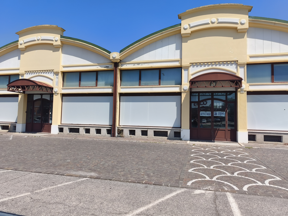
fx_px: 191
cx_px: 144
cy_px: 108
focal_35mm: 23
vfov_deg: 58.9
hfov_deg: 73.9
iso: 50
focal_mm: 6.06
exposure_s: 1/1045
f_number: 1.7
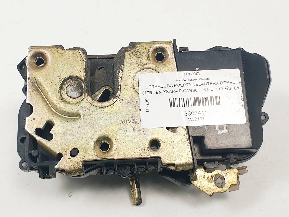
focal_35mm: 26
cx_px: 144
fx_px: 217
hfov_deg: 67.3
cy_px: 108
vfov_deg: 53.1
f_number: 2.4
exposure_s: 1/321
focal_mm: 4.3
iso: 50
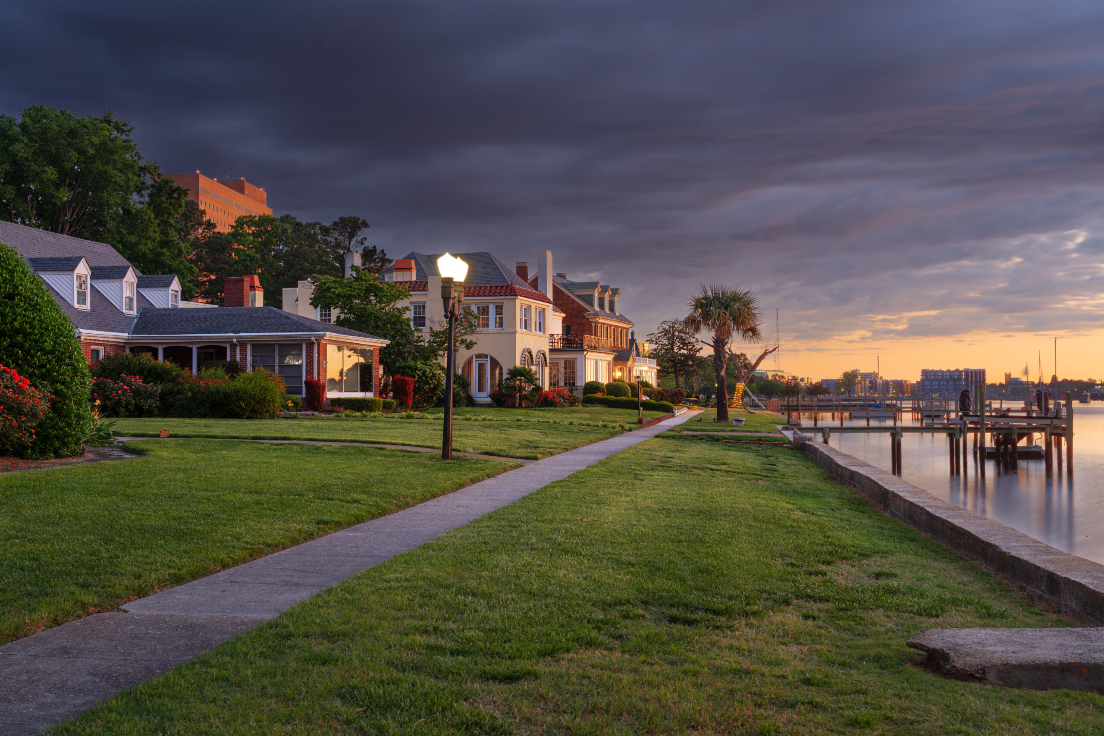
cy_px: 368
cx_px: 552
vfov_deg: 35.1
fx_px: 1165
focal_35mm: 38
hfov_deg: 50.7
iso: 100
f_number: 11
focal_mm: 38
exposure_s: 30
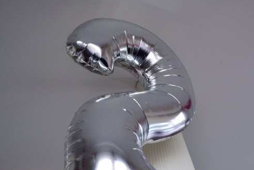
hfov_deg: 32.2
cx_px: 198
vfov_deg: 22.1
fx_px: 429
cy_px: 132
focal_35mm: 61
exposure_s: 1/125
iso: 400
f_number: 5.6
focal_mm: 25
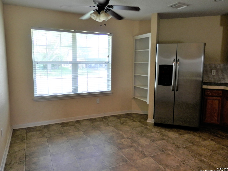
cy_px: 83
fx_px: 171
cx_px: 117
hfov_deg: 67.3
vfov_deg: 53.0
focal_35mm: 26
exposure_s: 1/40
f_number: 3
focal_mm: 4.5
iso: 80
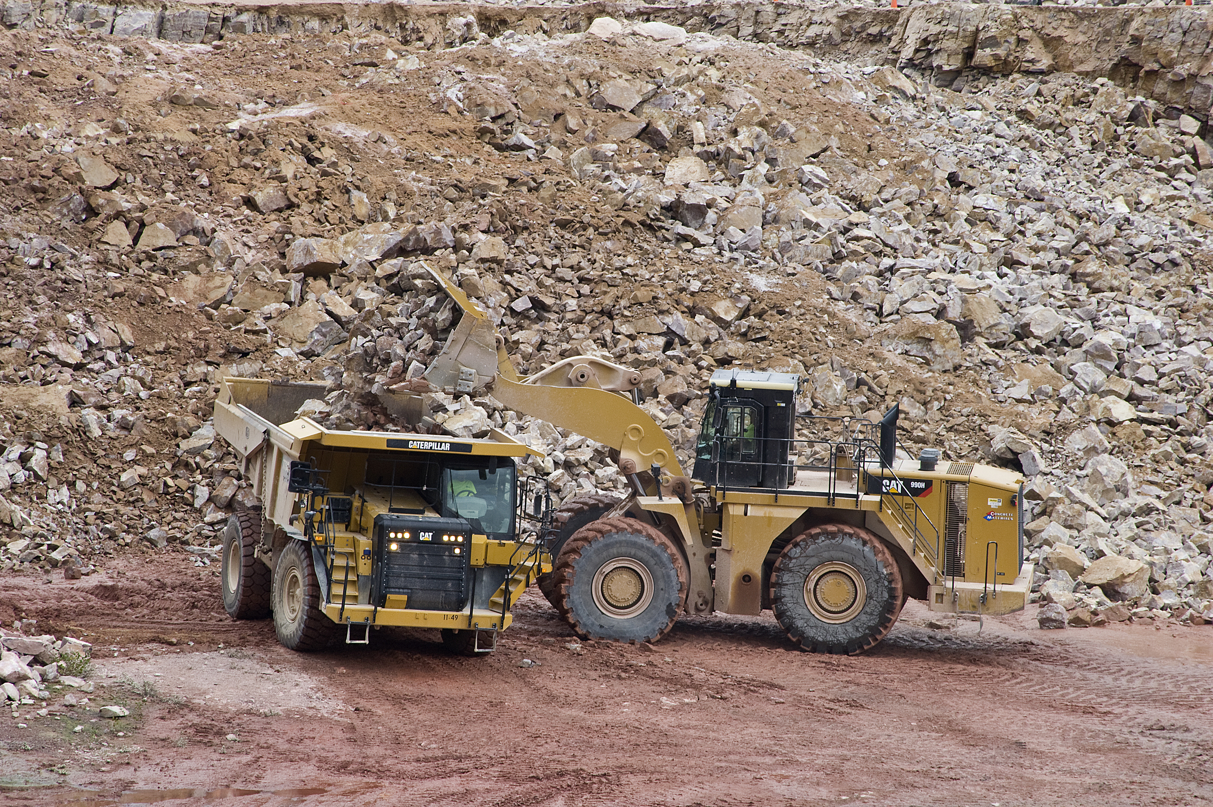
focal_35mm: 300
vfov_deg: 4.6
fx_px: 10102
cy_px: 404
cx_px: 606
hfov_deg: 6.9
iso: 640
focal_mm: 300
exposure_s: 1/160
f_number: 18
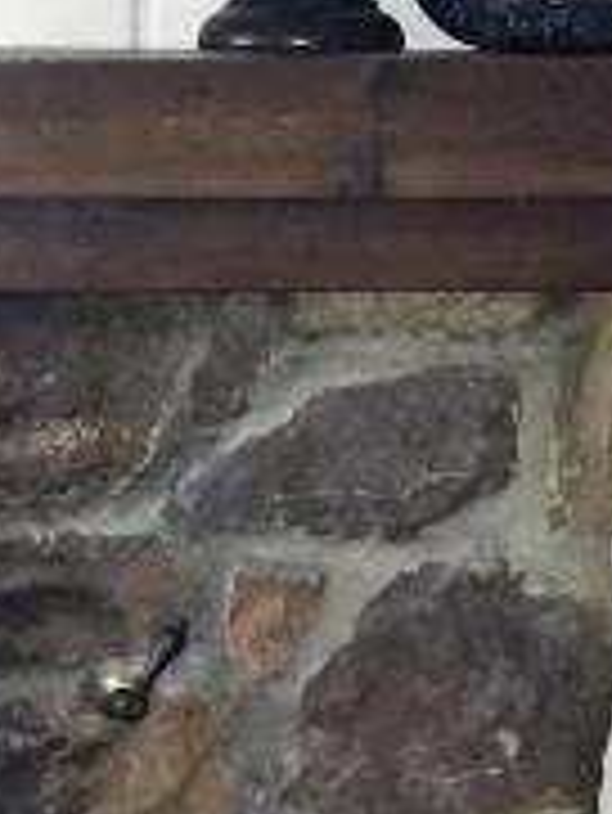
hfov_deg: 11.5
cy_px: 564
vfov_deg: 16.0
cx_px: -326
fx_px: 2896
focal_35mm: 123
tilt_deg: -9.3
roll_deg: +0.1
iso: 250
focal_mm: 4.15
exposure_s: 1/16
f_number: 2.2
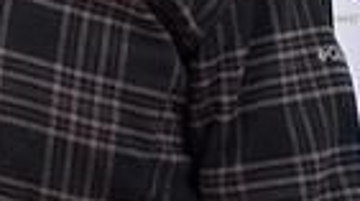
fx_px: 1974
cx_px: -248
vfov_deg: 5.7
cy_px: -235
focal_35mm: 207
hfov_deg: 10.0
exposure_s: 1/160
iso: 400
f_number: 6.3
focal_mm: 48
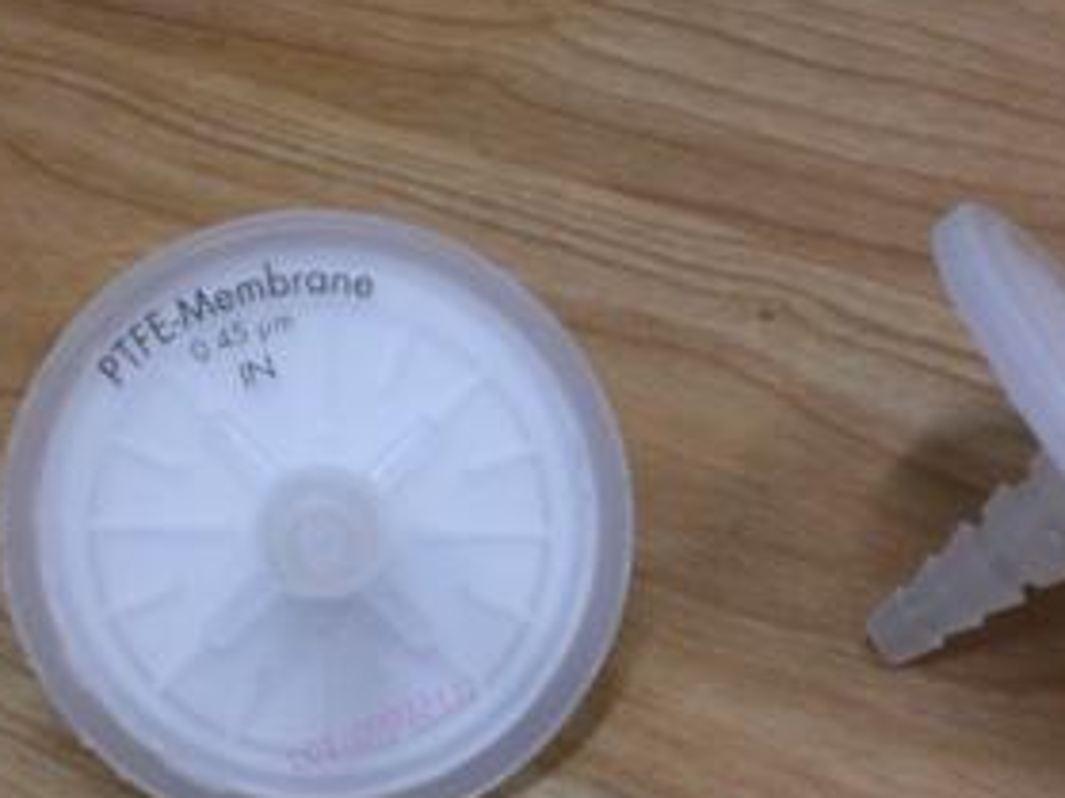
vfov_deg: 23.8
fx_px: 1876
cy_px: 561
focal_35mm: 61
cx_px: 683
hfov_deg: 31.5
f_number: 3.1
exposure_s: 1/80
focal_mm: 6.3
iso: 200
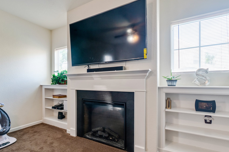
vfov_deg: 67.0
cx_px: 100
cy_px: 88
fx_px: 114
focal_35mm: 18
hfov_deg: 89.5
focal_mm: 10
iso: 250
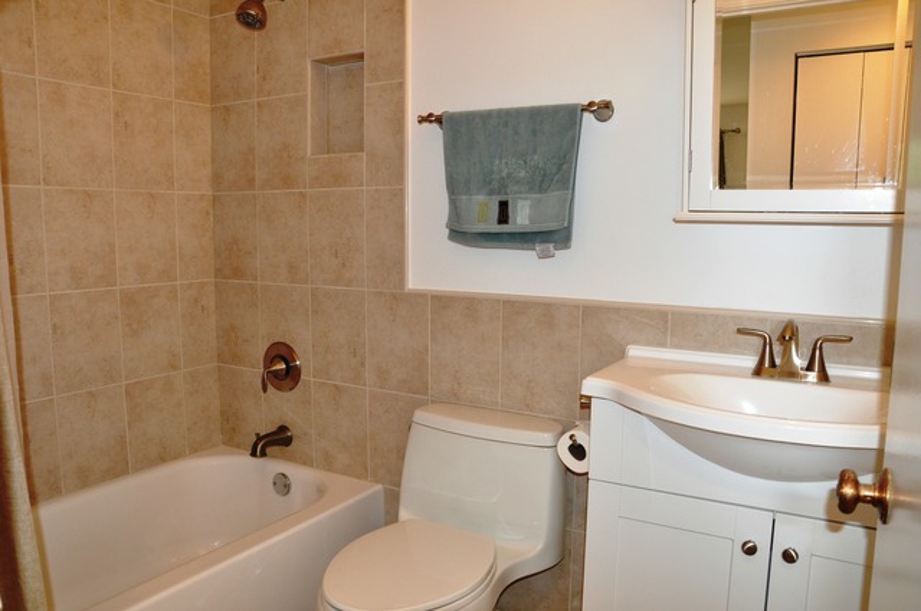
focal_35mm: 27
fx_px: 690
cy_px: 306
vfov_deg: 47.8
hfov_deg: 67.4
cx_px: 460
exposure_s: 1/50
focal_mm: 18
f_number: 6.3
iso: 800
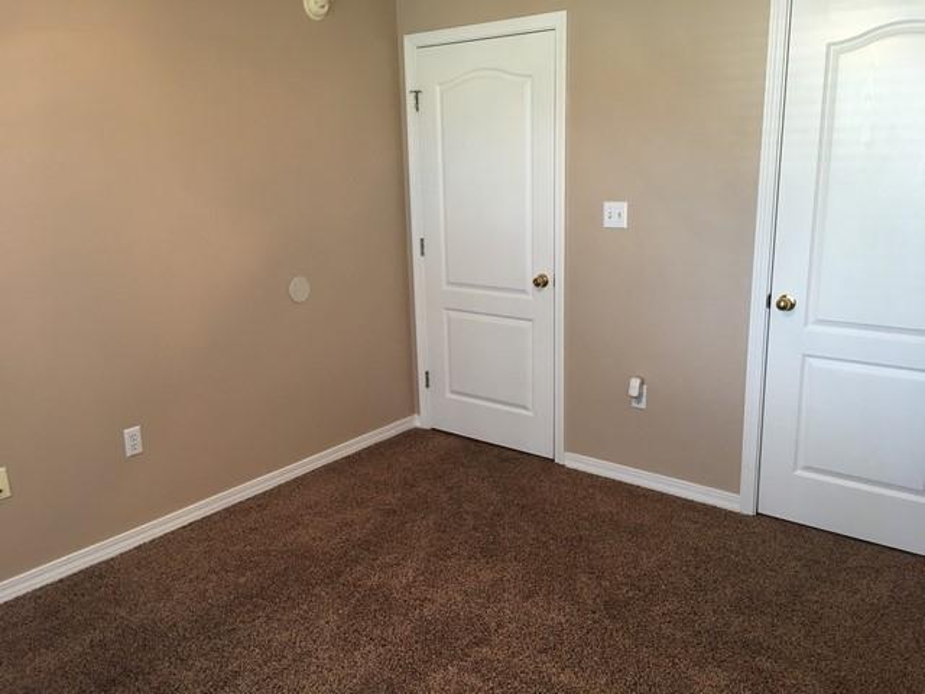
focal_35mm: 29
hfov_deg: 61.7
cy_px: 347
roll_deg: +0.3
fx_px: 775
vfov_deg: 48.2
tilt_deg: -11.7
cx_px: 462
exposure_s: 1/15
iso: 40
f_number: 2.2
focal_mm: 4.15
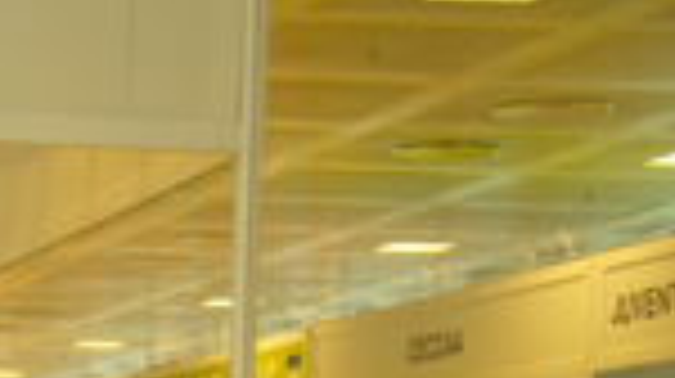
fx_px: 3147
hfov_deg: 11.6
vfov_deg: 6.8
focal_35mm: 176
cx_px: -418
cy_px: 536
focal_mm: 42
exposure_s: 1/10
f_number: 4.8
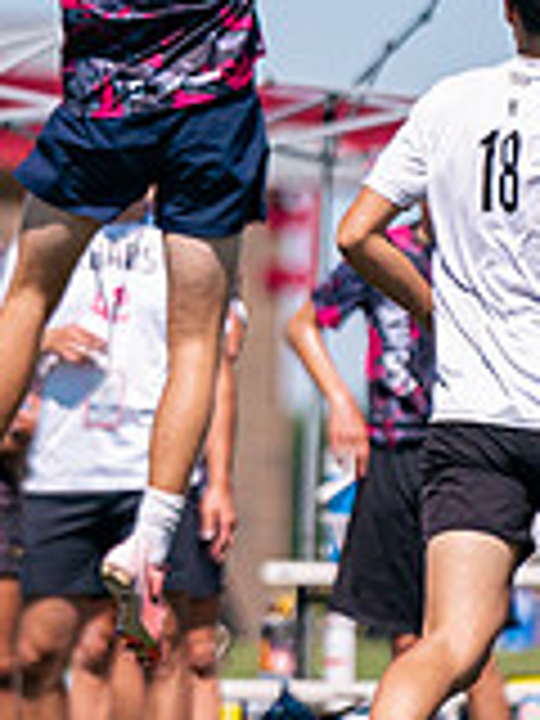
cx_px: 198
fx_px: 18844
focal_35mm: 906
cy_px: 147
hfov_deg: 1.6
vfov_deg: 2.2
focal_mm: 200
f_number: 2.8
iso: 640
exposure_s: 1/16000
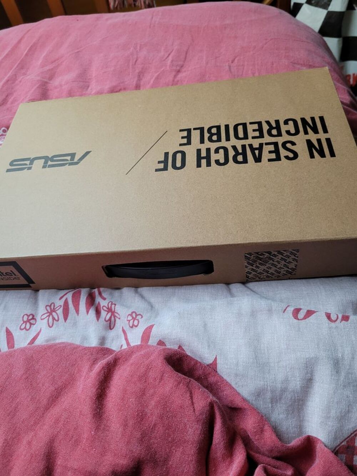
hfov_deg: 53.1
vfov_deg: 67.3
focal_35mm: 26
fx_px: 357
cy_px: 238
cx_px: 178
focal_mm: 5.4
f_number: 1.8
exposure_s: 1/100
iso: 250
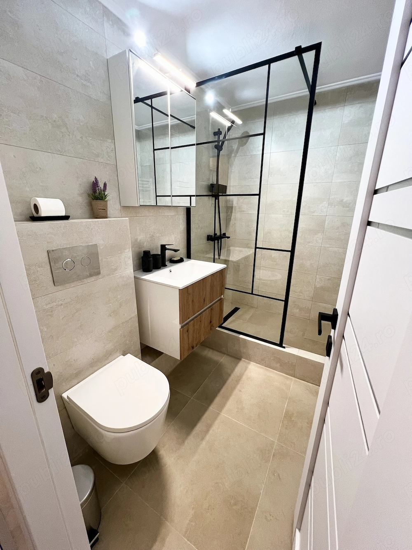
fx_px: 206
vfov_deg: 106.2
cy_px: 275
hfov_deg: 89.9
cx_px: 206
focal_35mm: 13
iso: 200
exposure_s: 1/50
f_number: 1.8
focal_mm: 1.57
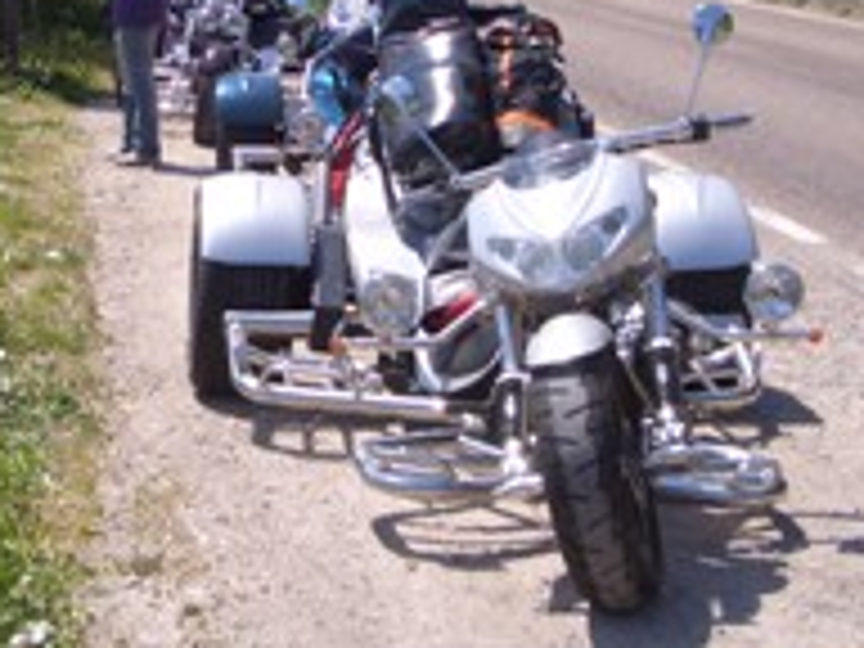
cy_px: 56
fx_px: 2271
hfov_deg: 21.3
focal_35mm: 91
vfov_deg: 16.0
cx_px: 207
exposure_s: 1/320
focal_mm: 5.8
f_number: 4.3
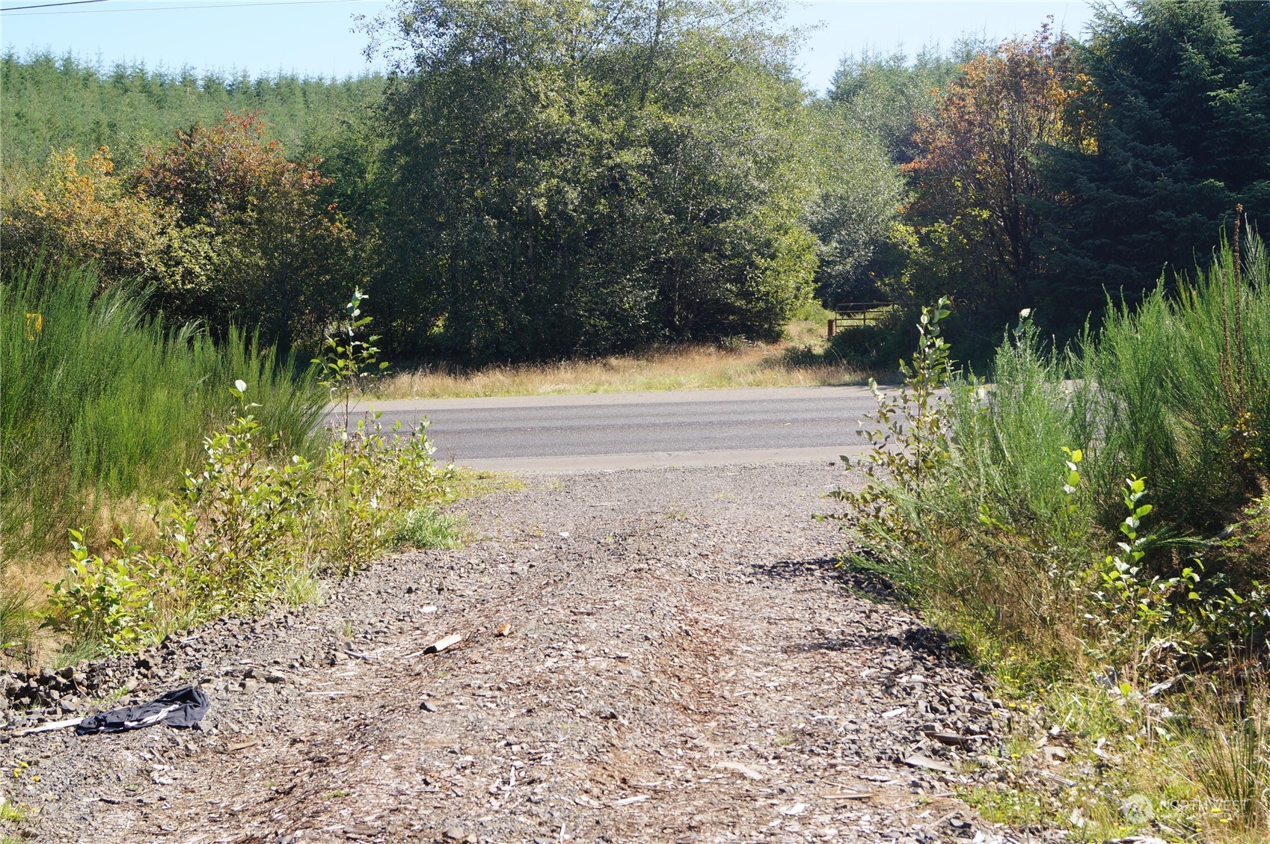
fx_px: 1850
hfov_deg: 37.9
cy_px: 422
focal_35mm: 52
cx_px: 635
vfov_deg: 25.7
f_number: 10
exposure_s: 1/80
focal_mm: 35
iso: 100
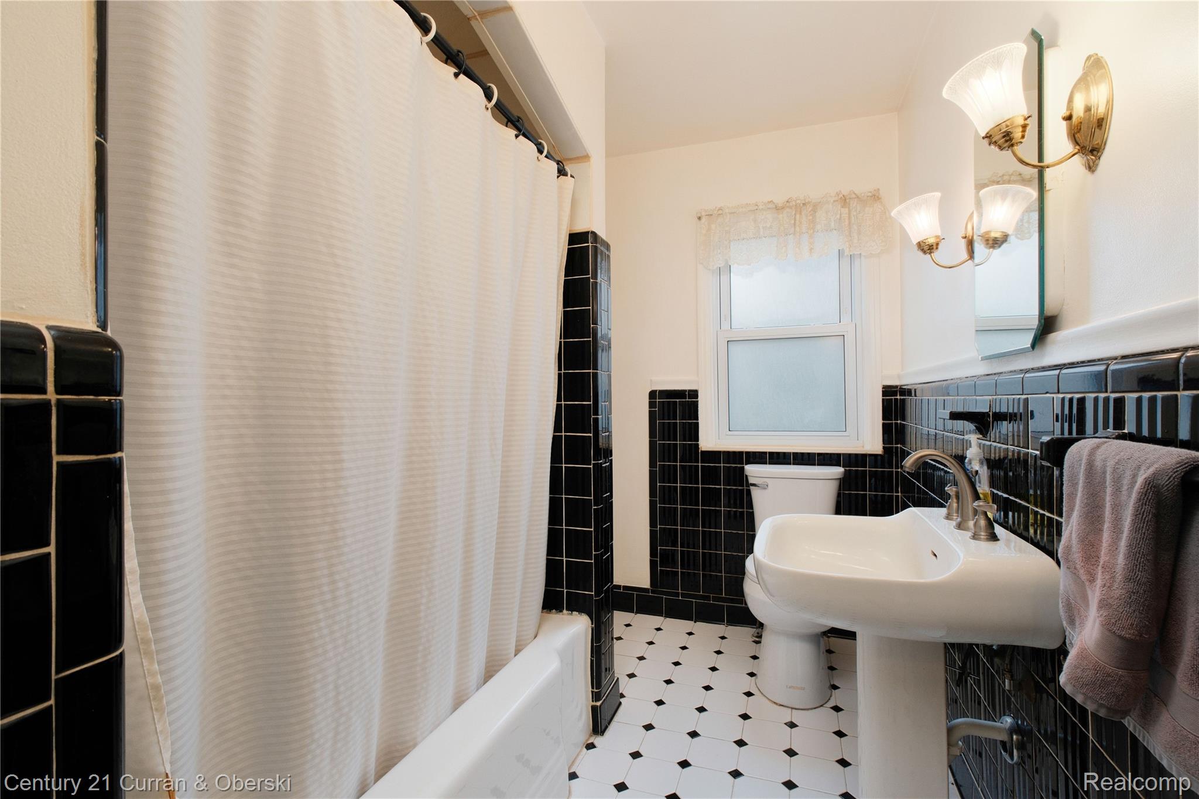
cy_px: 400
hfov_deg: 93.3
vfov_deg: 70.4
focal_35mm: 17
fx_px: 566
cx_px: 600
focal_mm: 11
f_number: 7.1
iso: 640
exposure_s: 1/250
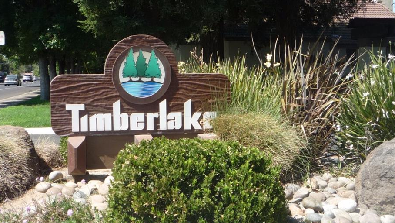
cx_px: 177
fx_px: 566
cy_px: 96
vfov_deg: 22.2
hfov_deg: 38.5
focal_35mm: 54
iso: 100
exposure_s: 1/320
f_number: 4
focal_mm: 5.2
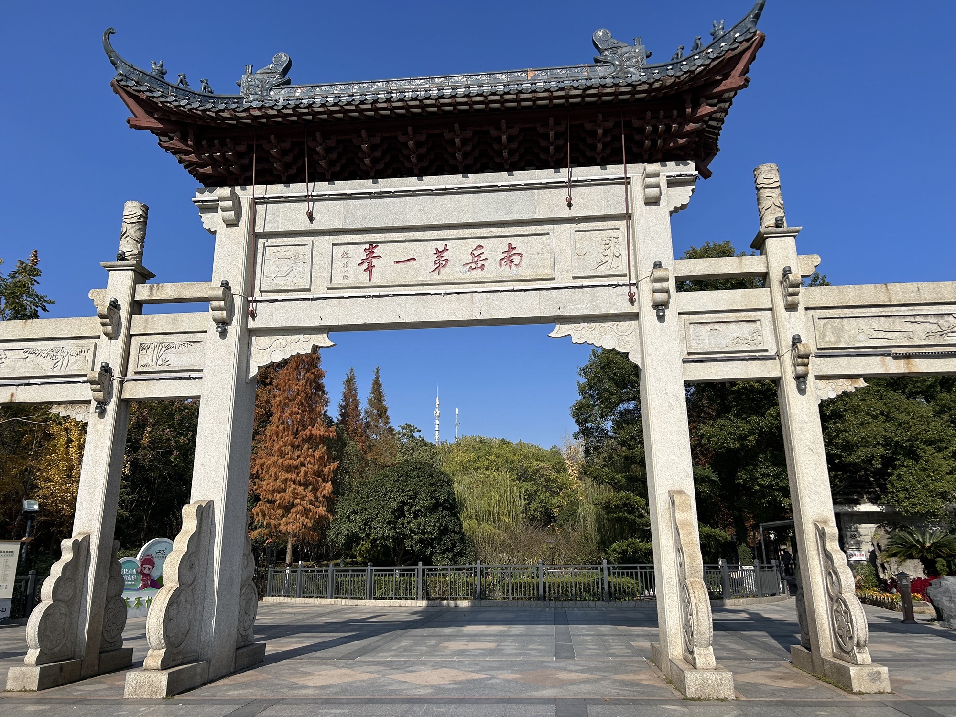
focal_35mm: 26
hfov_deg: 67.3
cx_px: 478
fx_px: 718
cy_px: 358
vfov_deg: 53.1
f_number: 1.5
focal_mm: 5.7
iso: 50
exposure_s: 1/6993
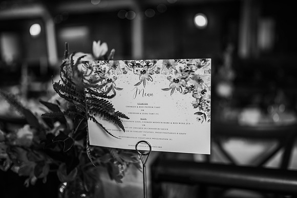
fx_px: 289
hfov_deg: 54.4
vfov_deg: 37.9
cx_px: 148
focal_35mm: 35
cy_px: 99
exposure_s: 1/250
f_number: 1.8
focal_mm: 35
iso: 100
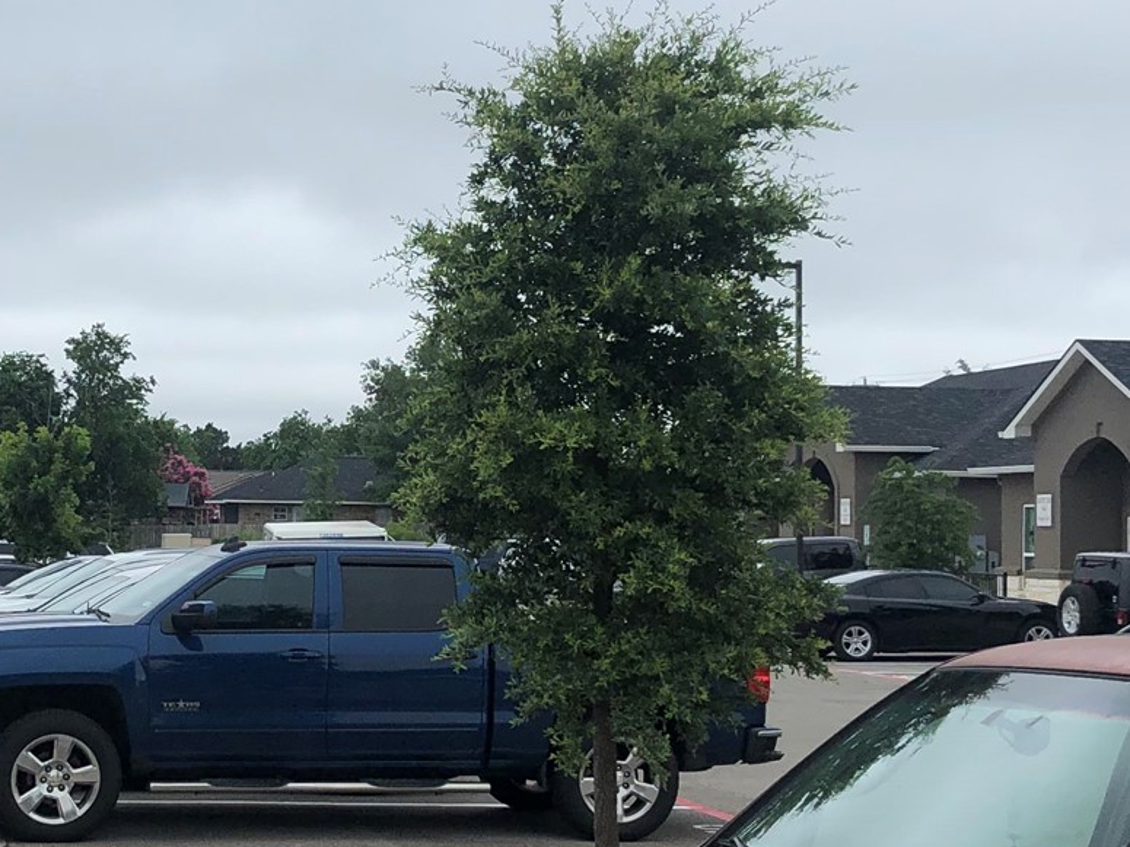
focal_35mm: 74
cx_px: 315
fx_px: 2415
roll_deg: -1.5
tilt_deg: +1.8
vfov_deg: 19.9
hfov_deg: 26.1
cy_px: 464
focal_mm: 4
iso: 20
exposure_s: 1/1116
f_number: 1.8
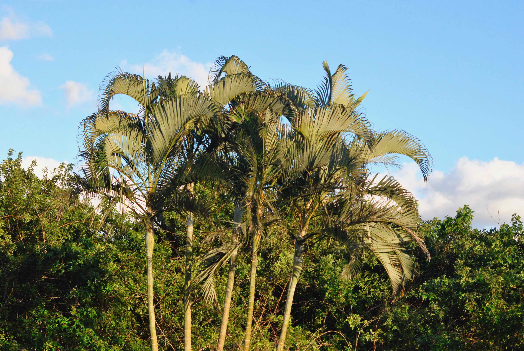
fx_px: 1530
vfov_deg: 13.1
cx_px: 262
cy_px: 176
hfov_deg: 19.4
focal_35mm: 105
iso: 1600
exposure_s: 1/2000
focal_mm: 70
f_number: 7.1
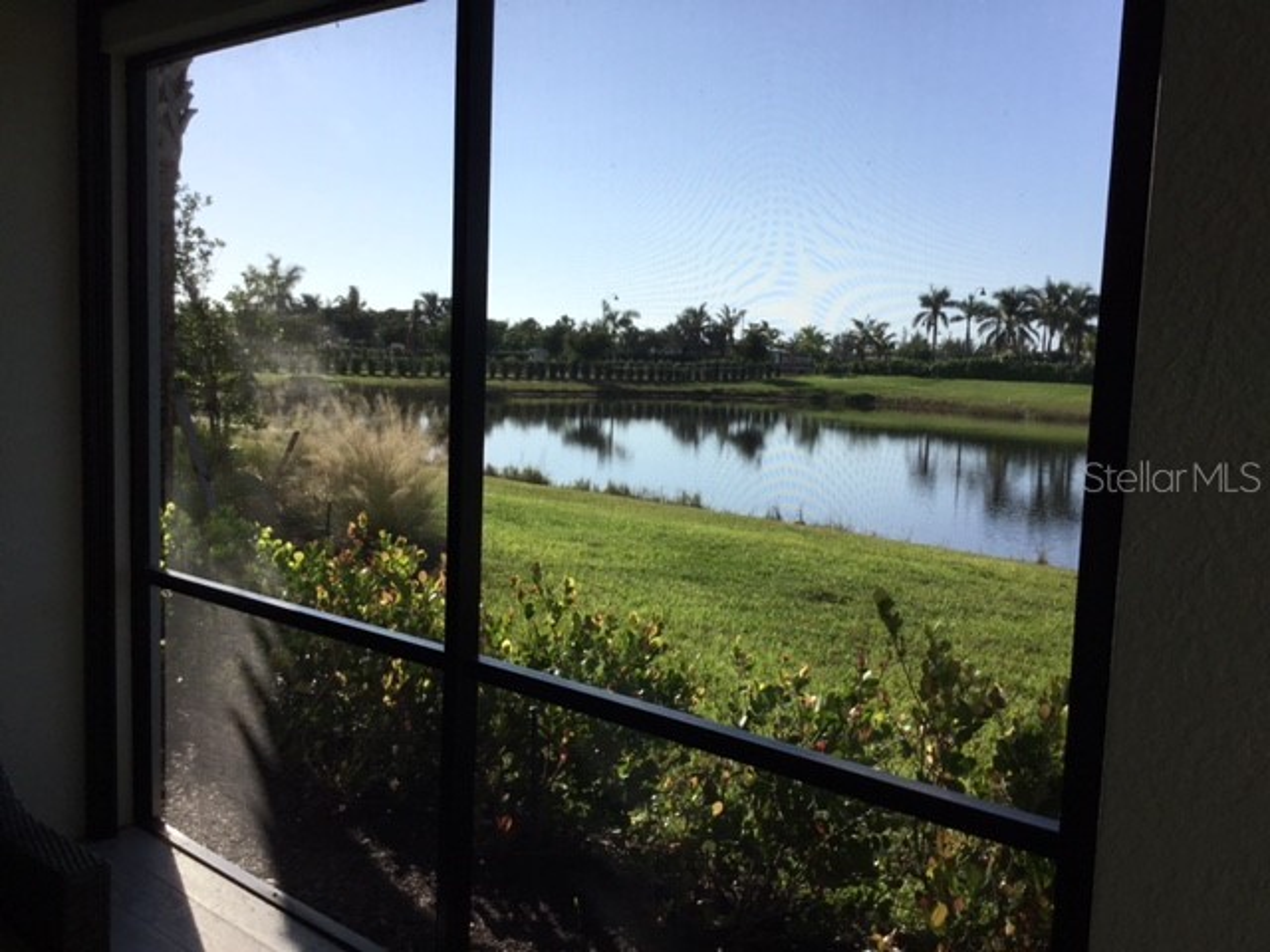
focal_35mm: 31
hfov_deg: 58.4
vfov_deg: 45.4
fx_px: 1137
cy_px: 476
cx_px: 635
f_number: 2.4
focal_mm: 3.3
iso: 25
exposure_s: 1/1597
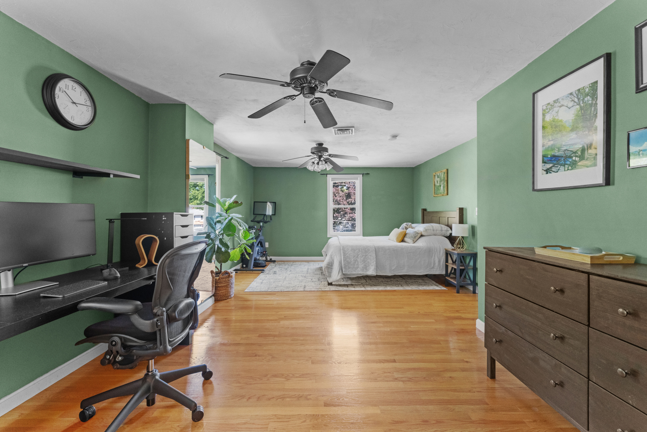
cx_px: 324
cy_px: 216
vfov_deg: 77.0
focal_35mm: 15
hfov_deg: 100.0
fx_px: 271
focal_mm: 15.1
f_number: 11
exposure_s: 1
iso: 3200
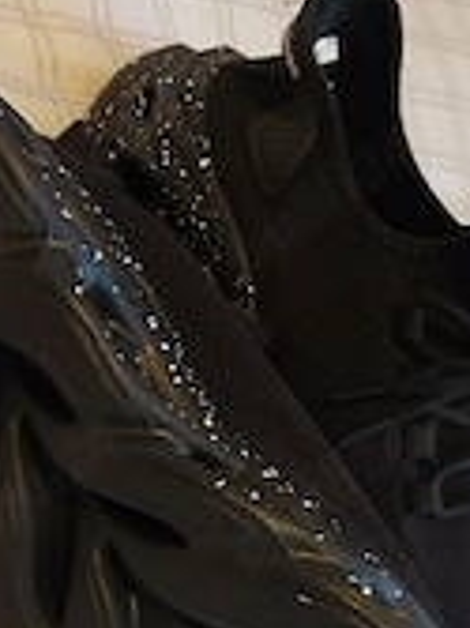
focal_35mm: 60
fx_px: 1088
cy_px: 519
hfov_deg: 24.2
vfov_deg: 31.2
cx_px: 135
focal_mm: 5.23
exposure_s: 1/25
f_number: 1.8
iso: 400
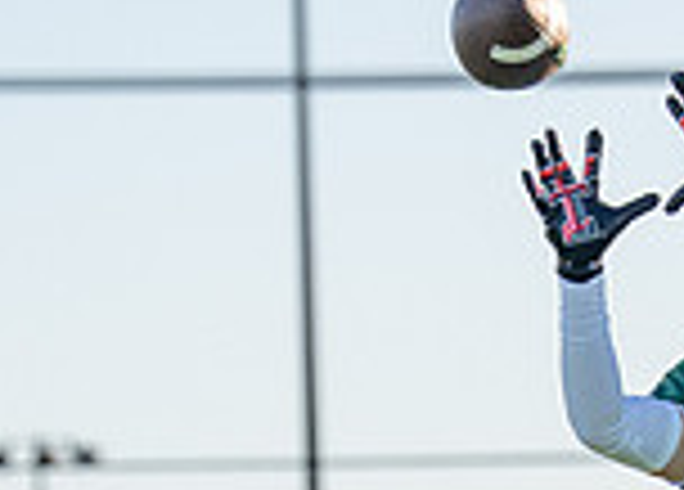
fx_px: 15756
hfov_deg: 2.5
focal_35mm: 810
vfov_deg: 1.8
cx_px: 607
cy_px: 1022
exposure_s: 1/2000
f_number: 4
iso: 320
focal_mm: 143
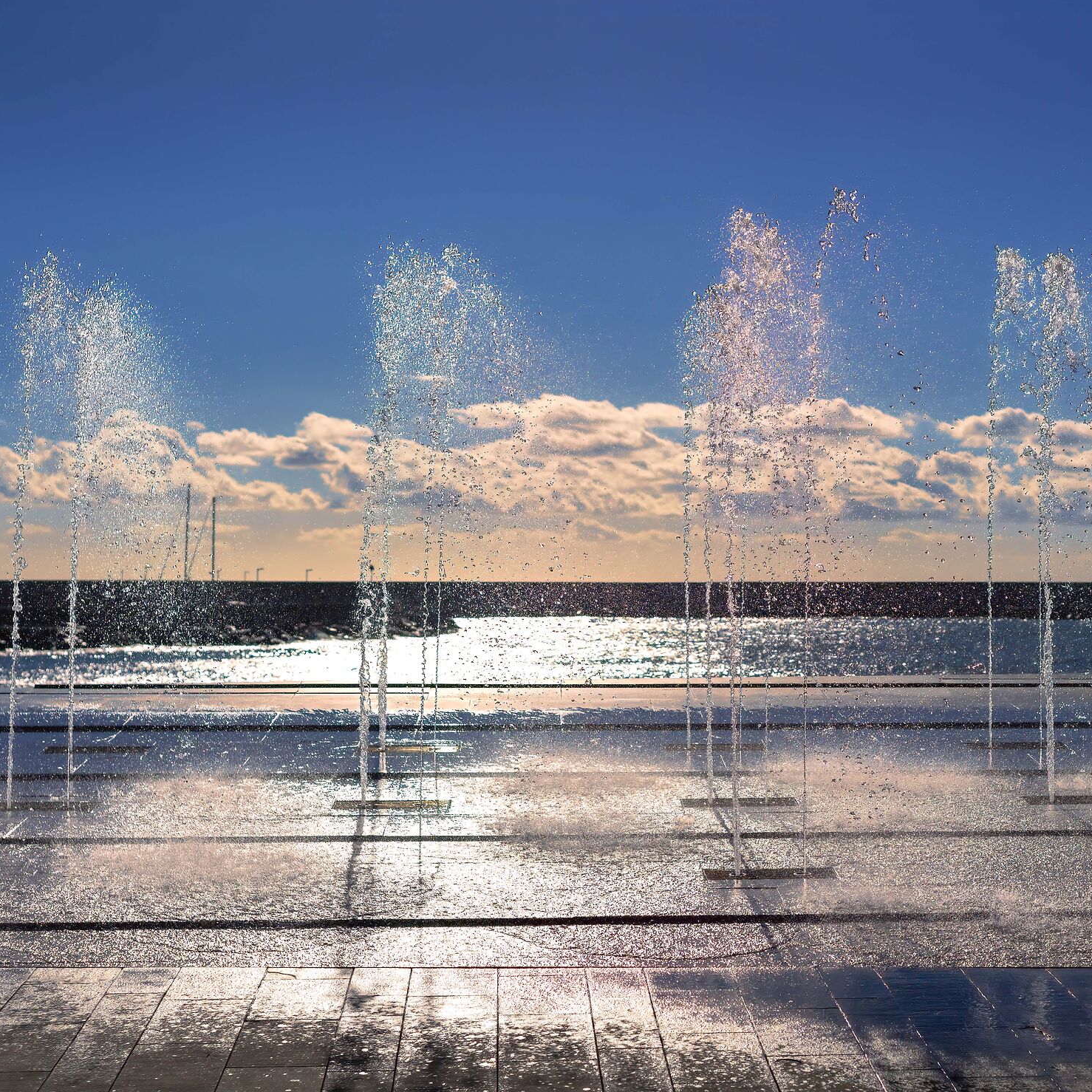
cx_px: 695
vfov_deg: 25.0
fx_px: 2463
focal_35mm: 69
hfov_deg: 24.9
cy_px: 501
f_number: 3.5
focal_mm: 50
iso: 100
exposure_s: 1/8000
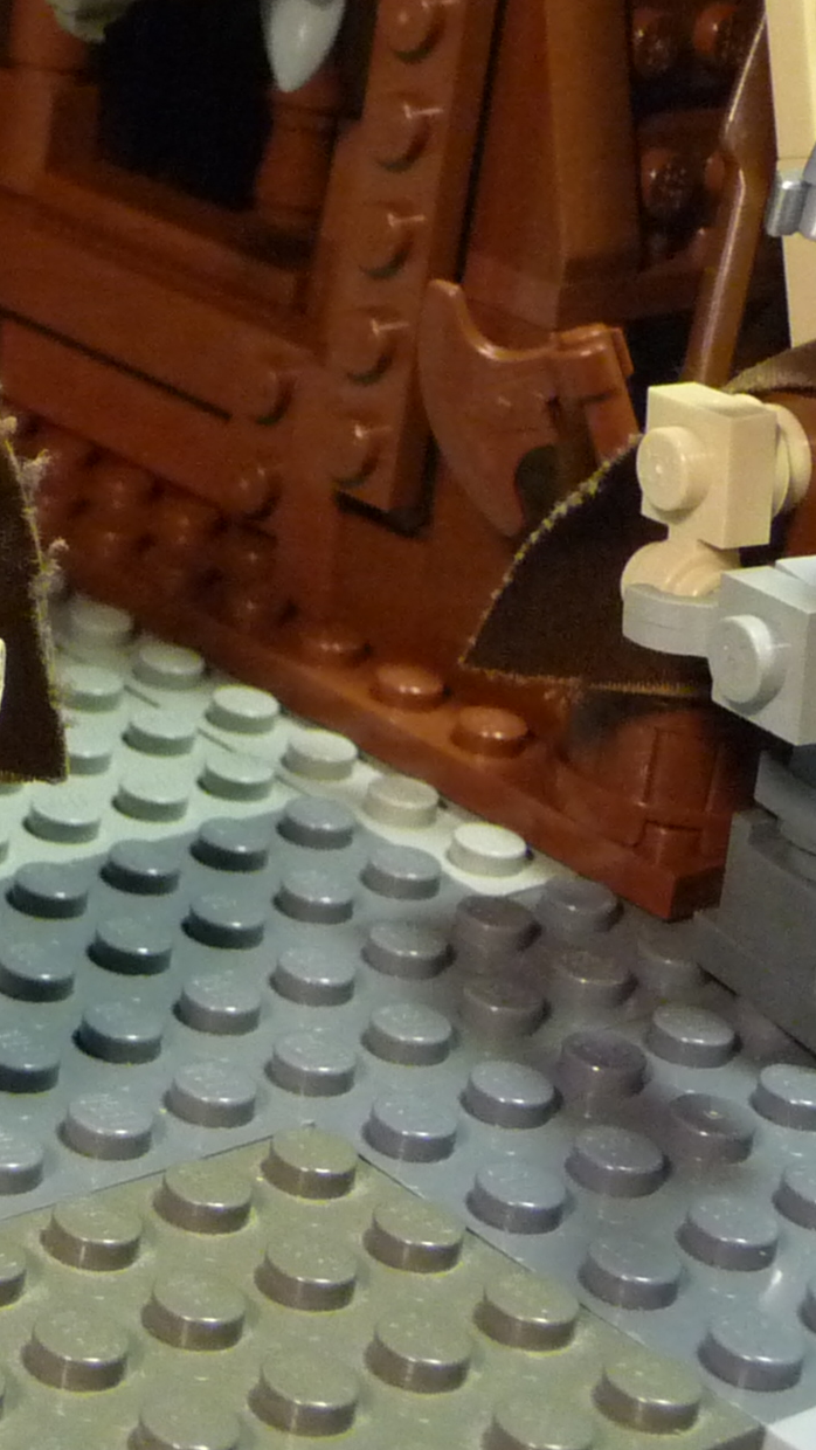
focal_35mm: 85
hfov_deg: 13.2
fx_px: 3268
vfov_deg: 24.6
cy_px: 264
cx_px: -507
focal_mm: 4.7
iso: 400
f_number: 3.3
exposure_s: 1/25
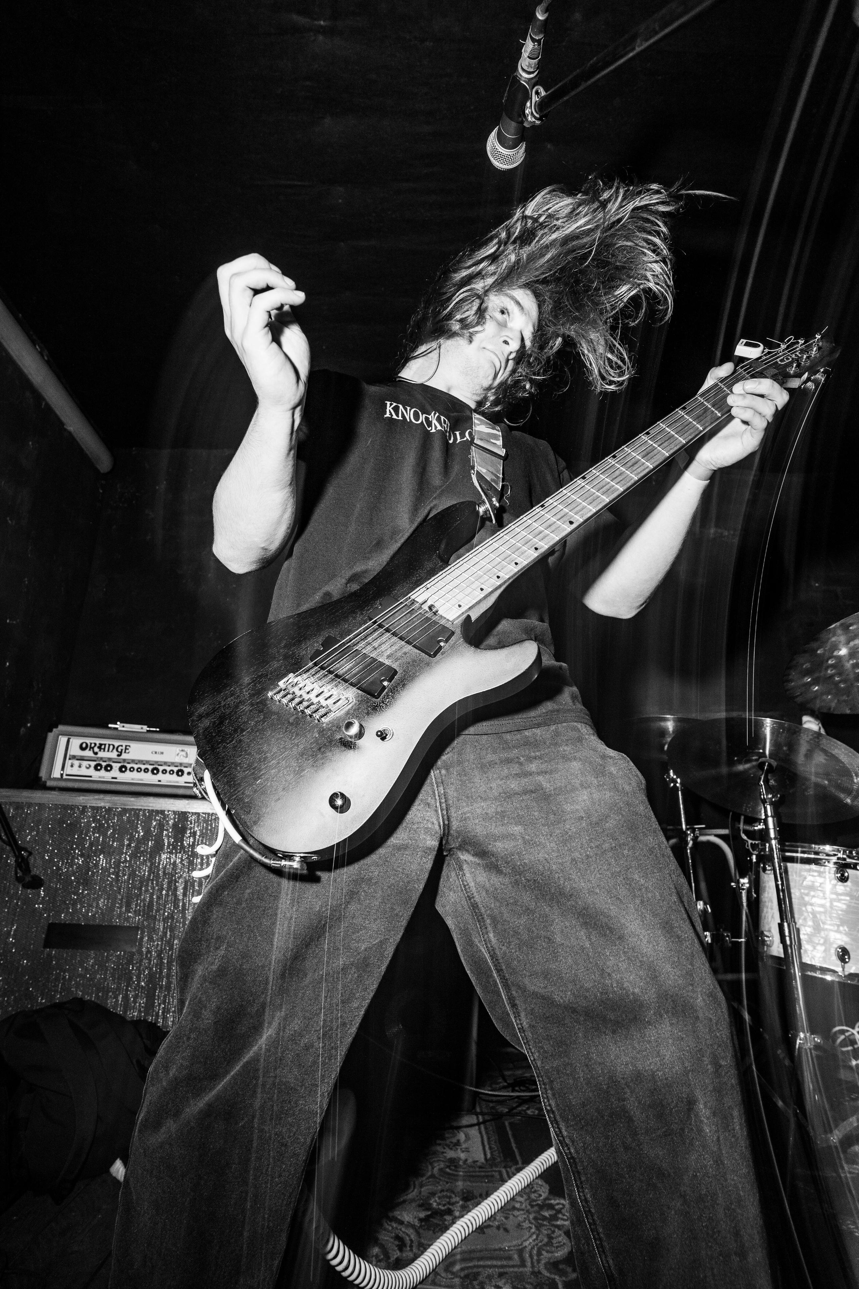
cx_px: 430
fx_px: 608
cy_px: 644
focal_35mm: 17
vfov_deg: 93.3
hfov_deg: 70.4
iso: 500
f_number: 5
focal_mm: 17
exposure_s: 1/15
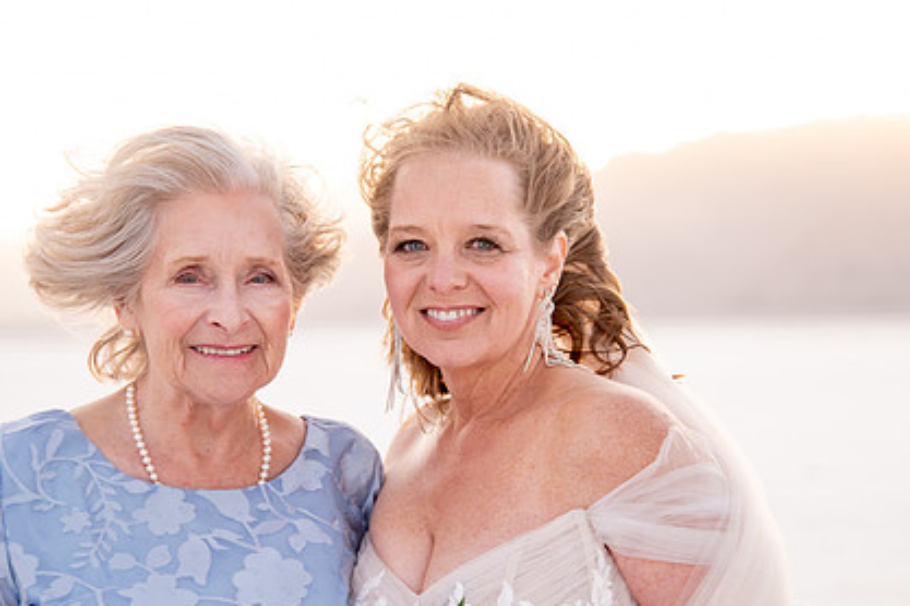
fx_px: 2932
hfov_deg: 17.6
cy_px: 352
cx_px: 470
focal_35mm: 116
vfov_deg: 11.8
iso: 200
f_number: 4
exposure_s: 1/160
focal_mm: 75
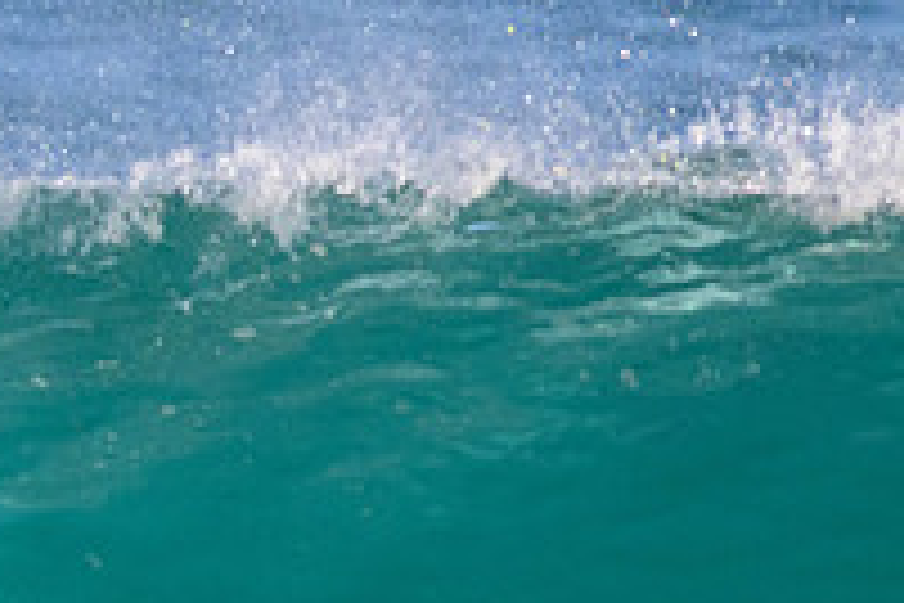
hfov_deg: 0.7
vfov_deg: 0.4
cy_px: 610
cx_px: -353
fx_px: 79119
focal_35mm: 3151
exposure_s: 1/2000
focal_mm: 800
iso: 2000
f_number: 11
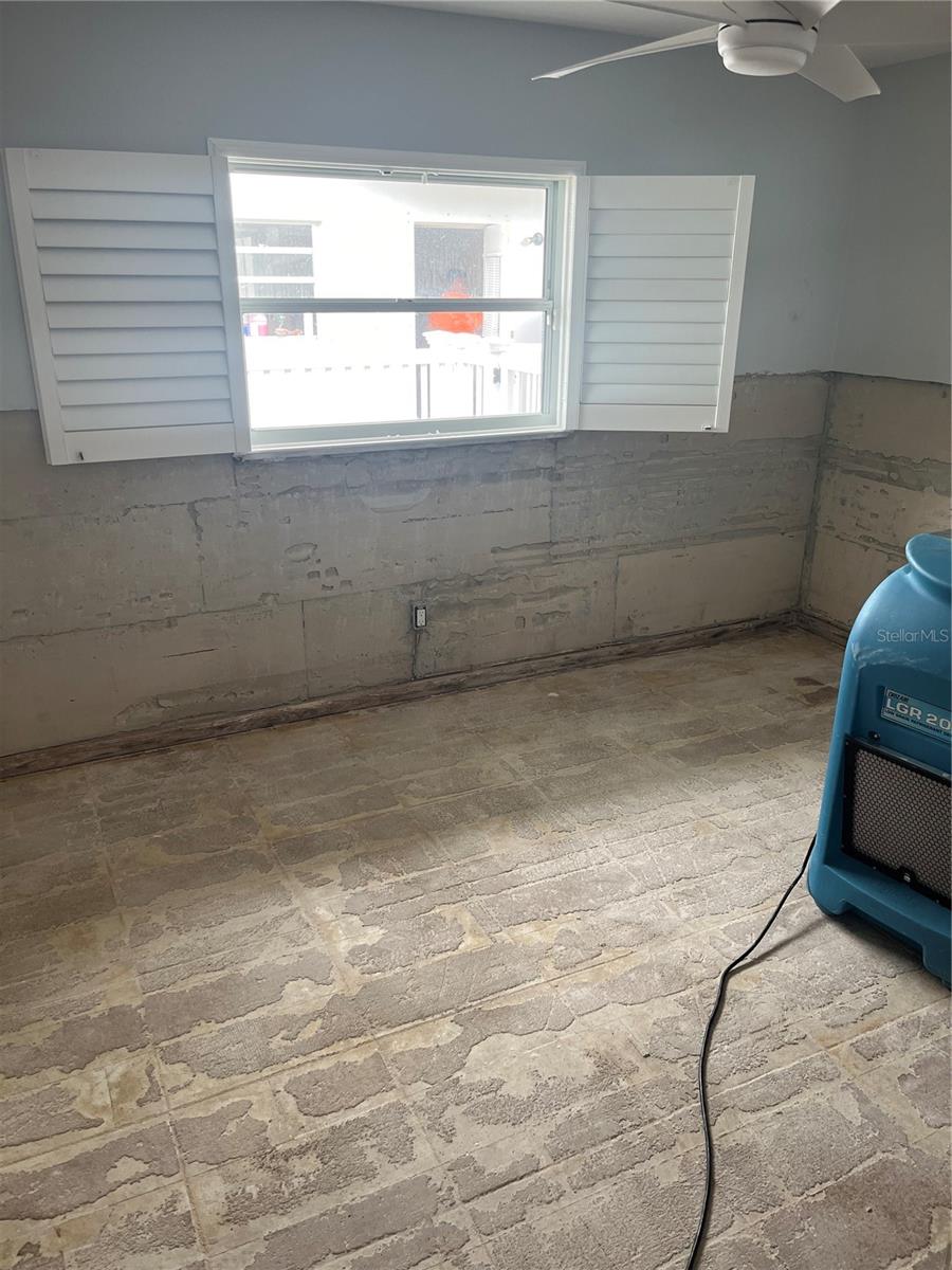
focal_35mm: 26
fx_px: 953
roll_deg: +0.1
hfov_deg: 53.1
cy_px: 635
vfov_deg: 67.3
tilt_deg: -21.4
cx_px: 476
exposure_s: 1/120
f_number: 1.6
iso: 100
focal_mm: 5.1
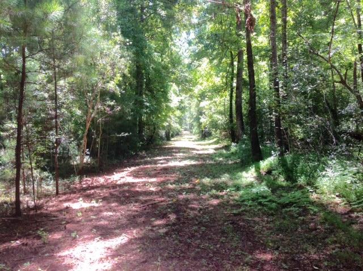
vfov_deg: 40.6
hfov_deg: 52.7
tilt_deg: -3.0
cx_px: 182
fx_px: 366
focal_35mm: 35
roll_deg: -0.5
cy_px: 136
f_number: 2.4
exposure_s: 1/129
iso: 50
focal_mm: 4.28
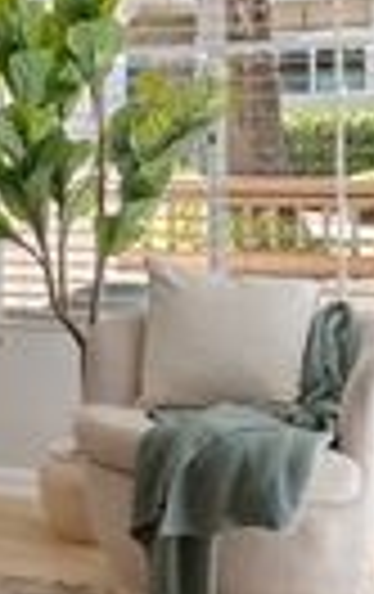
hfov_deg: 14.3
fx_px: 1283
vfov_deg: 25.9
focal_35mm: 79
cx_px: -333
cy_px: 169
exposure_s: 1/13
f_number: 9
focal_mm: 16
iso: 320
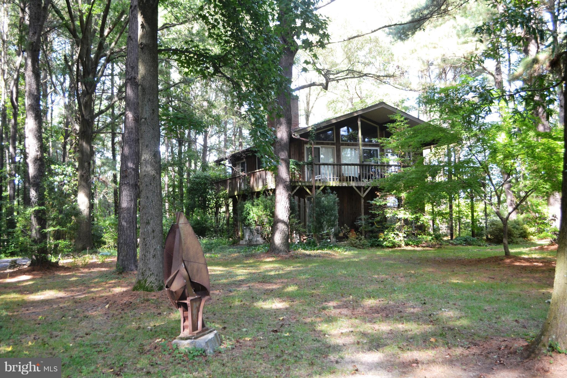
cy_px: 189
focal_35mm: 36
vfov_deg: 36.9
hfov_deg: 53.1
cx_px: 284
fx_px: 567
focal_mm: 24
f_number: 4.5
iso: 400
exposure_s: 1/80
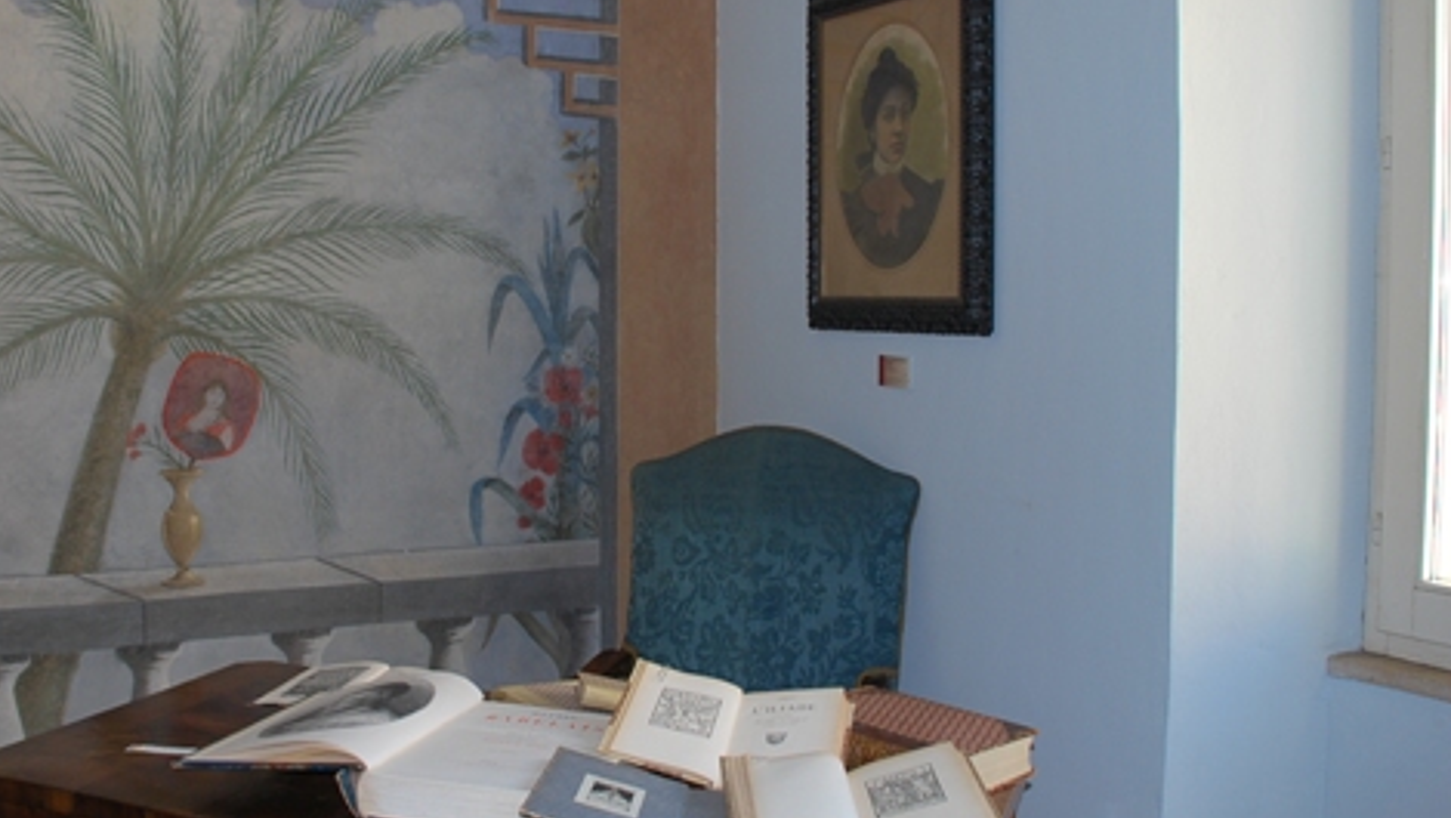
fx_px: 1386
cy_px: 377
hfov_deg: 55.1
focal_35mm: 36
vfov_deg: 32.9
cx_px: 636
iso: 200
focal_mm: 18
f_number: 3.5
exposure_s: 1/60
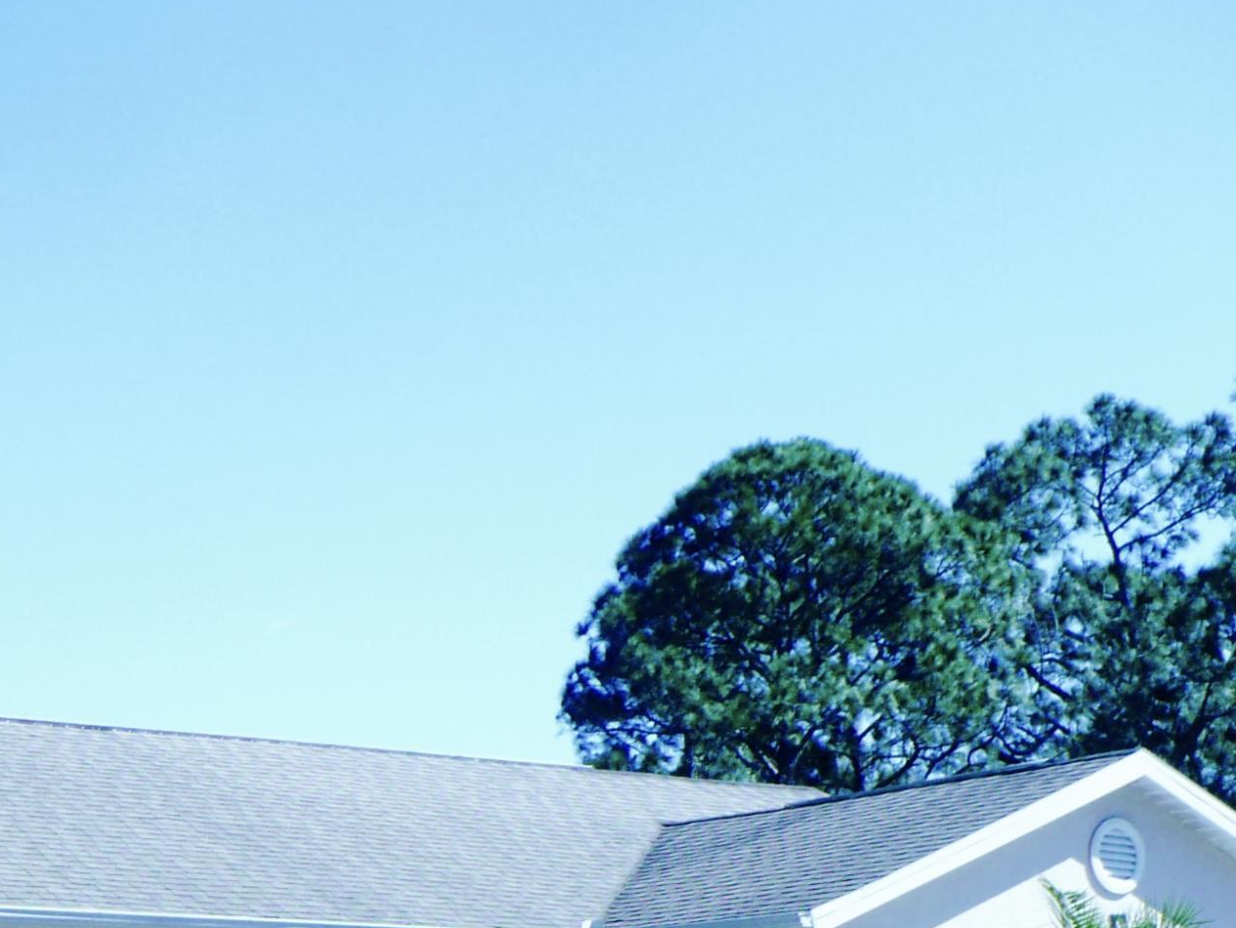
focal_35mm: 88
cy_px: 1092
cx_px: -39
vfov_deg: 16.2
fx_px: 3142
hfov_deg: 21.4
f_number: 2.8
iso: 100
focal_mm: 6.1
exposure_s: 1/1000
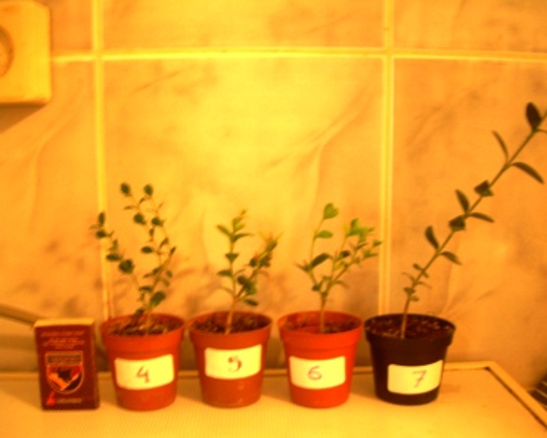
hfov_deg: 45.8
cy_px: 218
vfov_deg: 37.4
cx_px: 290
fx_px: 648
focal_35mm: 40
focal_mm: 6.3
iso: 100
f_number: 2.8
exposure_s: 1/1.5
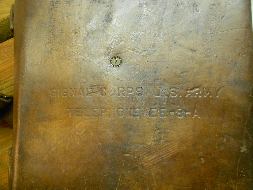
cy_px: 95
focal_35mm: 29
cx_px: 126
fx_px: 212
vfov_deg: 48.2
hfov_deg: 61.7
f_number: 3.4
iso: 400
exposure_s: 1/15
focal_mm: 5.1
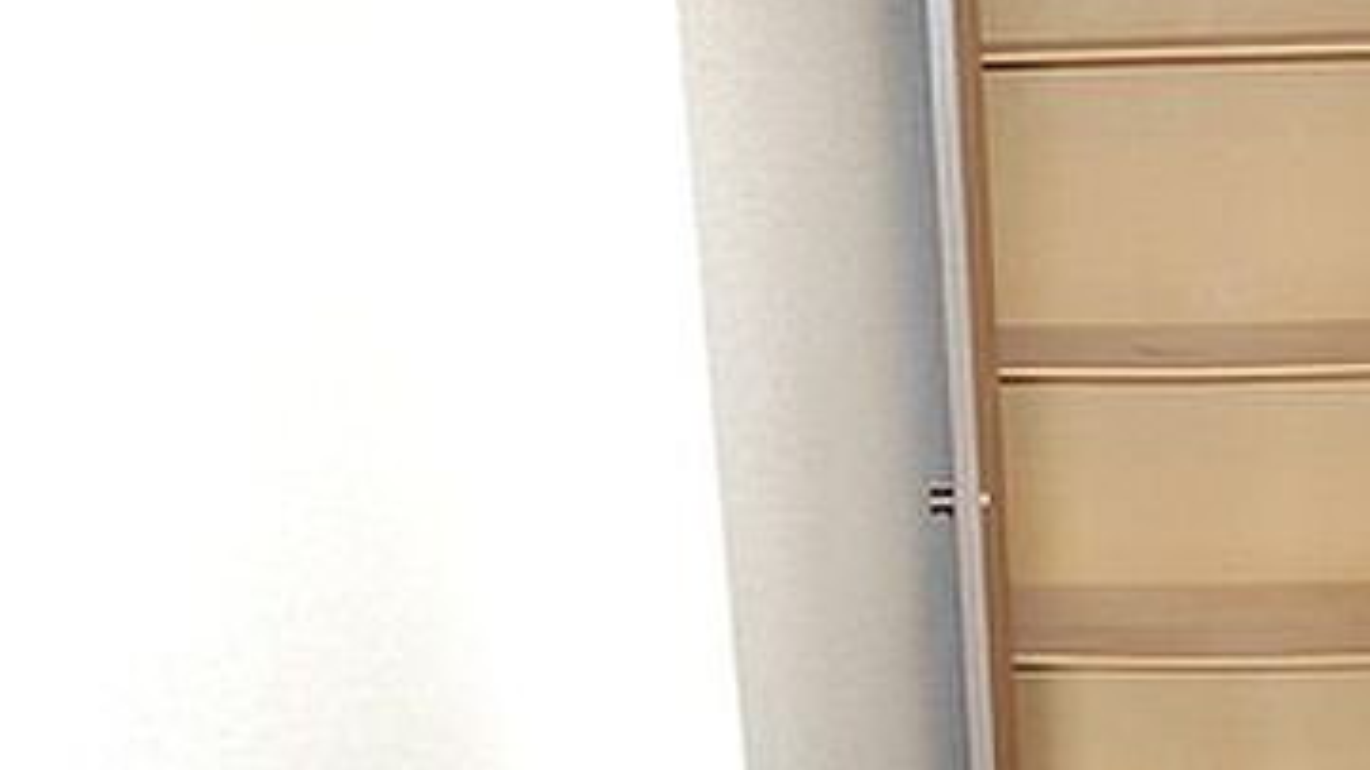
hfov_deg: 41.9
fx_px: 1707
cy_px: 438
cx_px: 1085
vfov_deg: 25.4
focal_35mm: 47
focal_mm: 18
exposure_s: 1/60
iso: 1600
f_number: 5
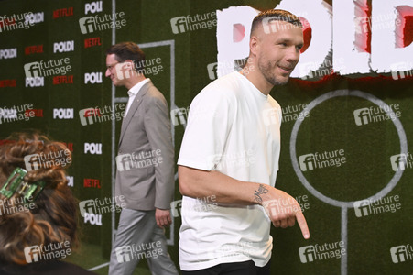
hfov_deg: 54.5
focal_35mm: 35
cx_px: 206
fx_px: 401
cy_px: 138
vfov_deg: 37.8
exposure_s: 1/250
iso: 1600
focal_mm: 35
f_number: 5
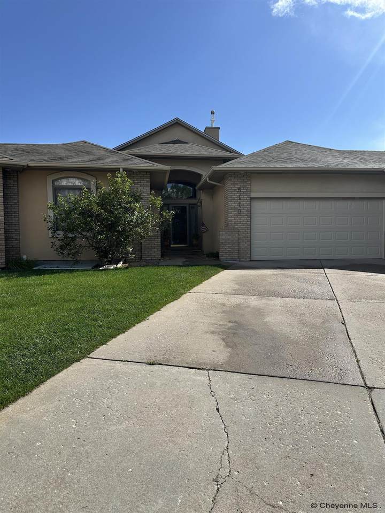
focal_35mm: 24
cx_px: 192
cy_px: 256
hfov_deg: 56.8
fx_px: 356
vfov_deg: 71.6
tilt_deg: -1.7
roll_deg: +0.0
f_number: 1.78
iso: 80
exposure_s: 1/5525
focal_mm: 6.86
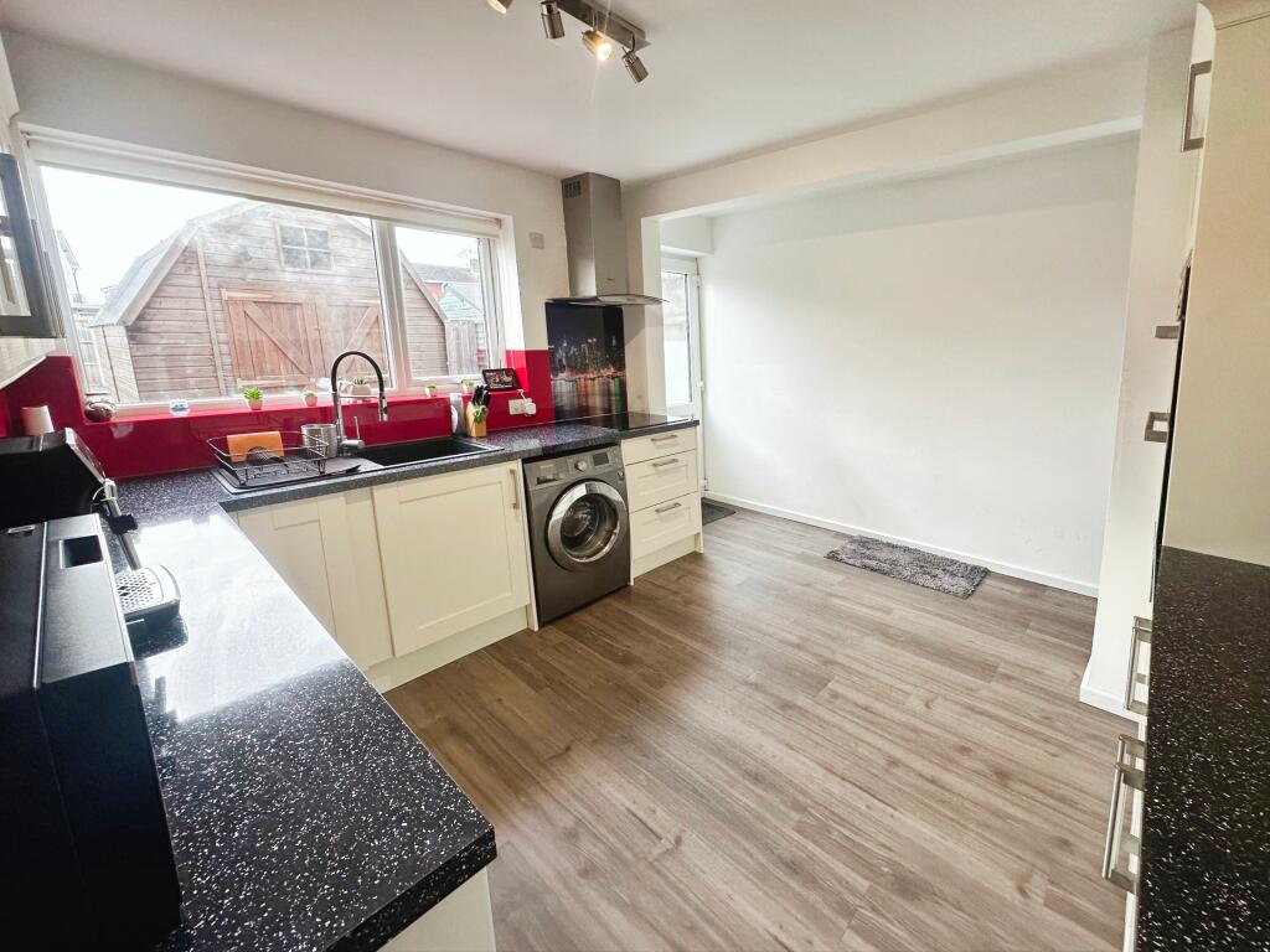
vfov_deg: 85.7
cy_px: 476
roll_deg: +0.1
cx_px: 635
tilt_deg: -12.2
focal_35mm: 14
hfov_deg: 102.1
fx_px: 514
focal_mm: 2.22
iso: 100
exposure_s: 1/99
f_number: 2.2
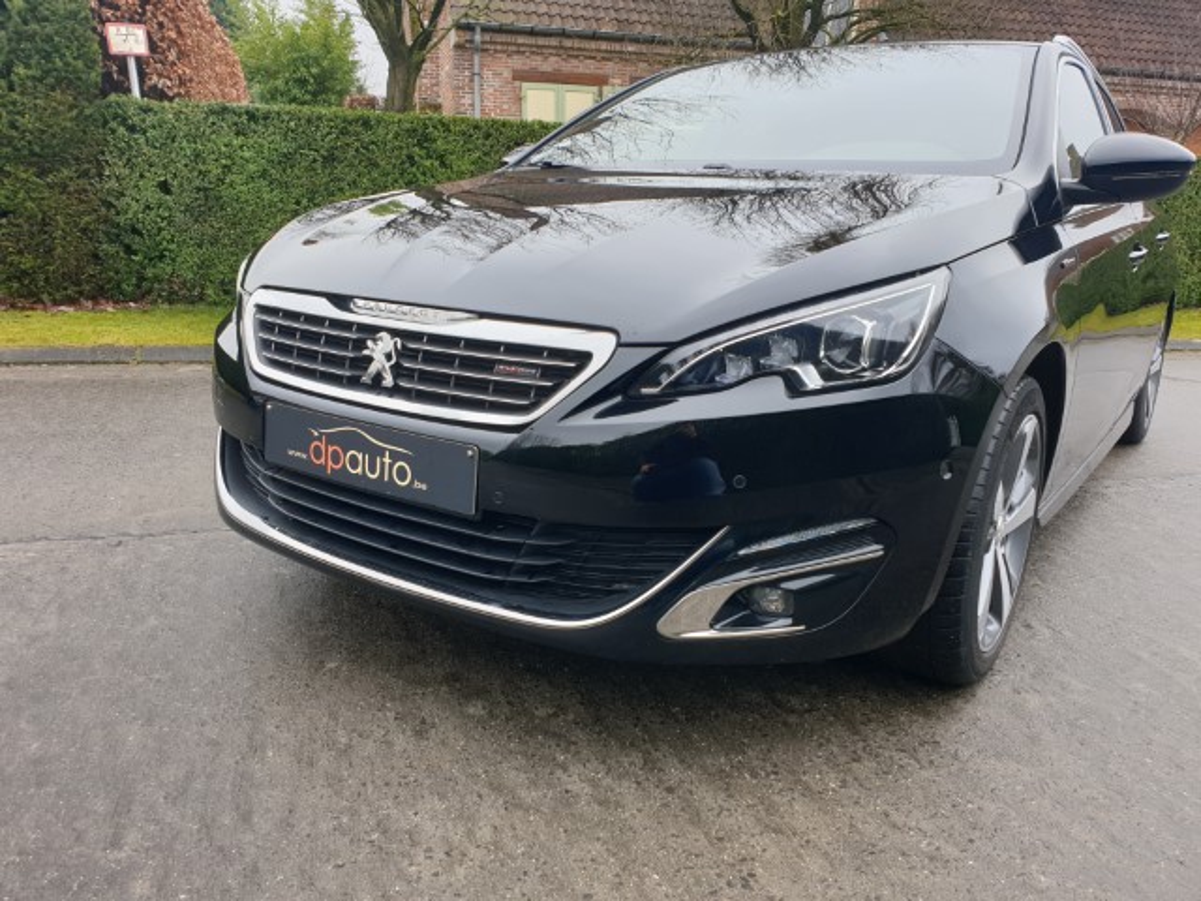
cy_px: 450
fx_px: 902
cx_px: 600
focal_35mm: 26
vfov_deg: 53.1
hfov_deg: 67.3
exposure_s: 1/179
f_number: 2.4
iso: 50
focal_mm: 4.3
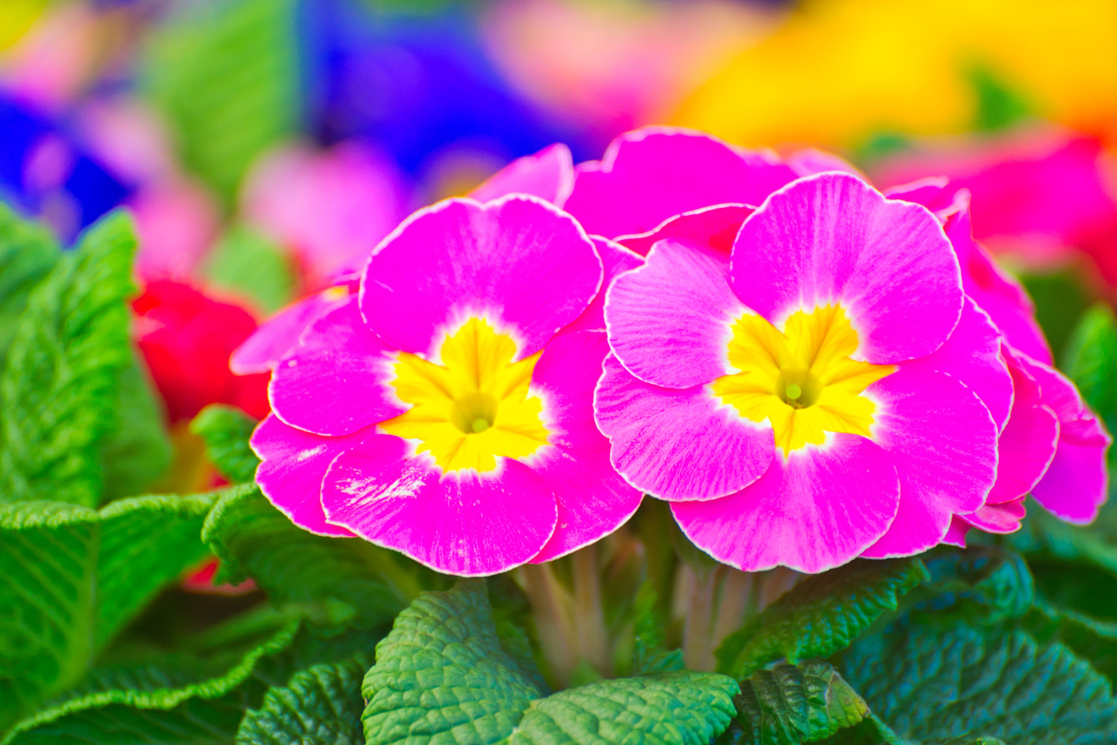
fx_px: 9311
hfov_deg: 6.9
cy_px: 372
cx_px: 558
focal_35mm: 300
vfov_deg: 4.6
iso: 800
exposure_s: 1/160
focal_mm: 300
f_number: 8
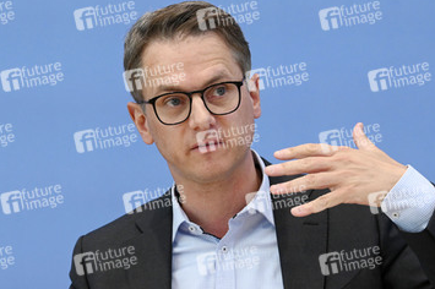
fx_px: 1533
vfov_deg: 10.8
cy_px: 169
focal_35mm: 127
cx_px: 244
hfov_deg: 16.1
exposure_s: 1/640
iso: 3200
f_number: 5.6
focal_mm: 100
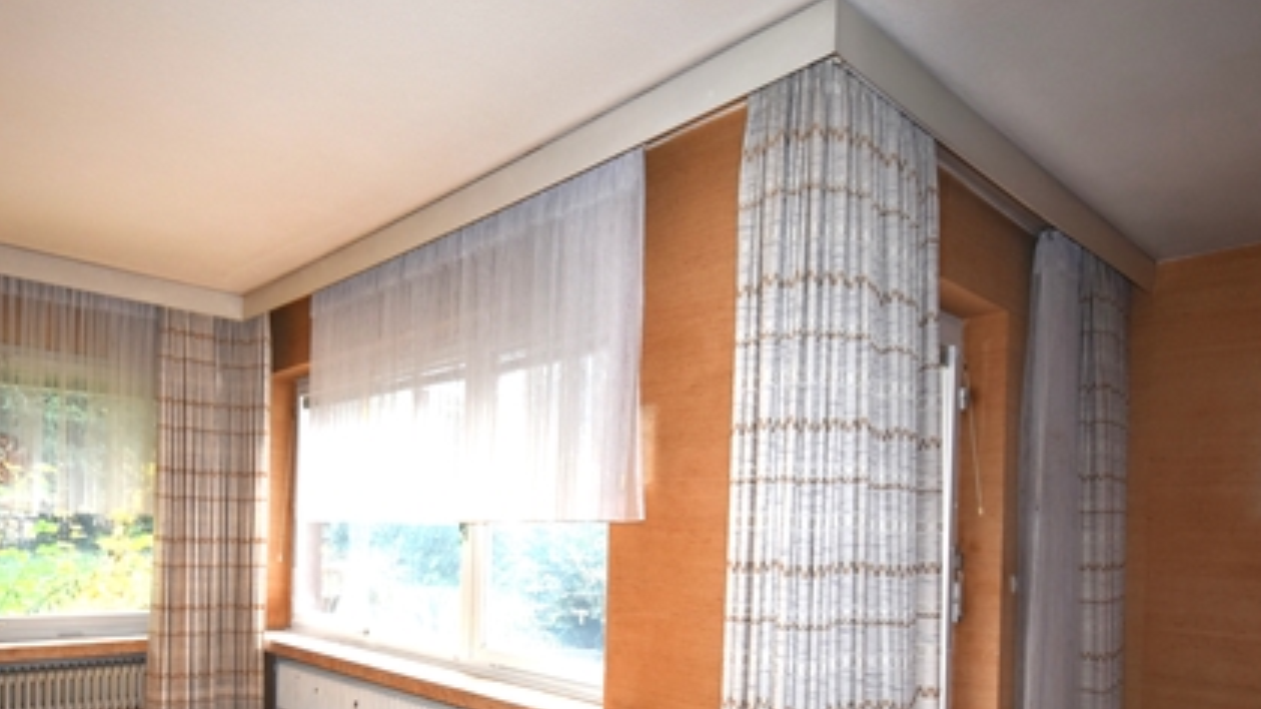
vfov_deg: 42.8
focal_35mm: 26
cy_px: 541
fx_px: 869
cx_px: 501
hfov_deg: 71.1
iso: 400
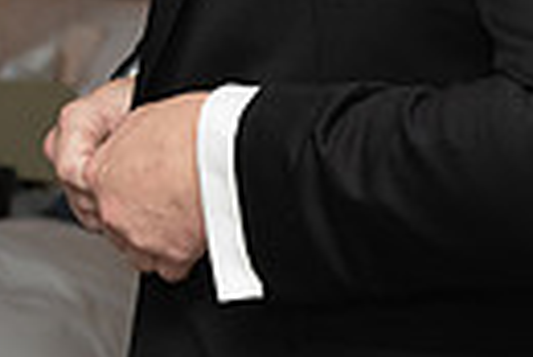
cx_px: -8
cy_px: -215
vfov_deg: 5.3
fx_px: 3824
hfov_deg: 7.9
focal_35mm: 258
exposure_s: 1/125
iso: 800
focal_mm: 58
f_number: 4
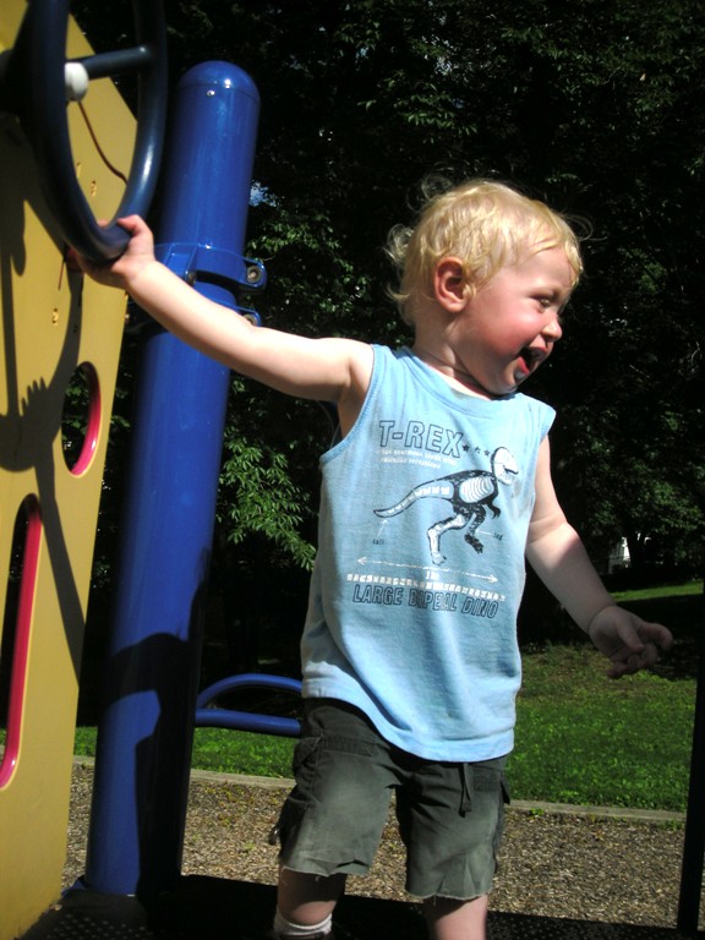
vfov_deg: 52.6
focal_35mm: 35
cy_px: 470
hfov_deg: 40.7
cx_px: 352
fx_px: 950
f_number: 5.7
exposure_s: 1/853
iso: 50
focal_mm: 5.7
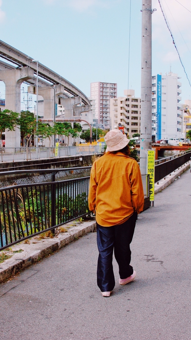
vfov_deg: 37.5
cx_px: 82
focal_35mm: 56
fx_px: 500
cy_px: 170
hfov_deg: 21.6
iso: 800
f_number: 11
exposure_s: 1/500
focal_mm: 35
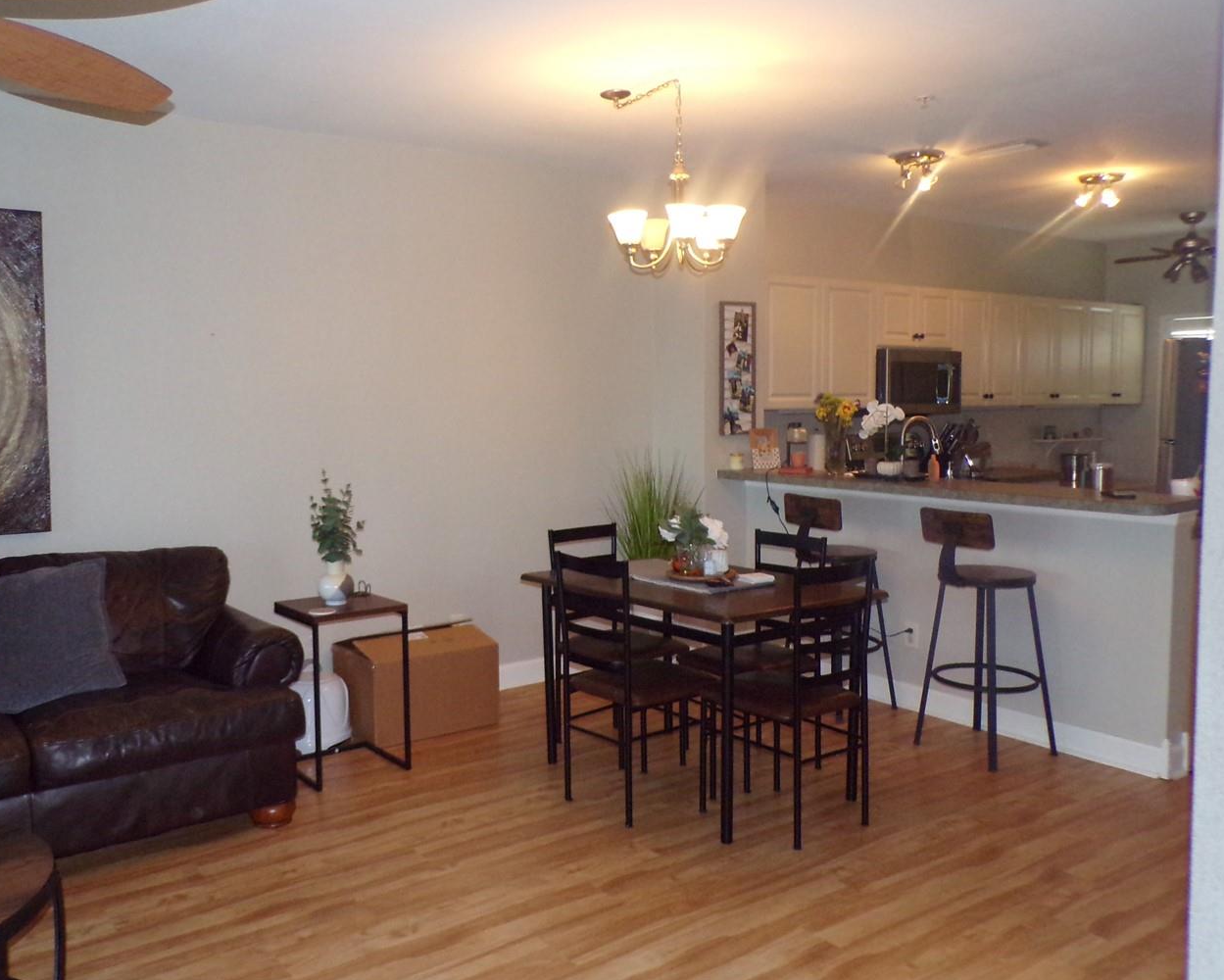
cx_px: 538
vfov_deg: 48.5
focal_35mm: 30
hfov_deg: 58.6
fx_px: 1087
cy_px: 457
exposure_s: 1/60
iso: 400
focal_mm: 4.3
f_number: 3
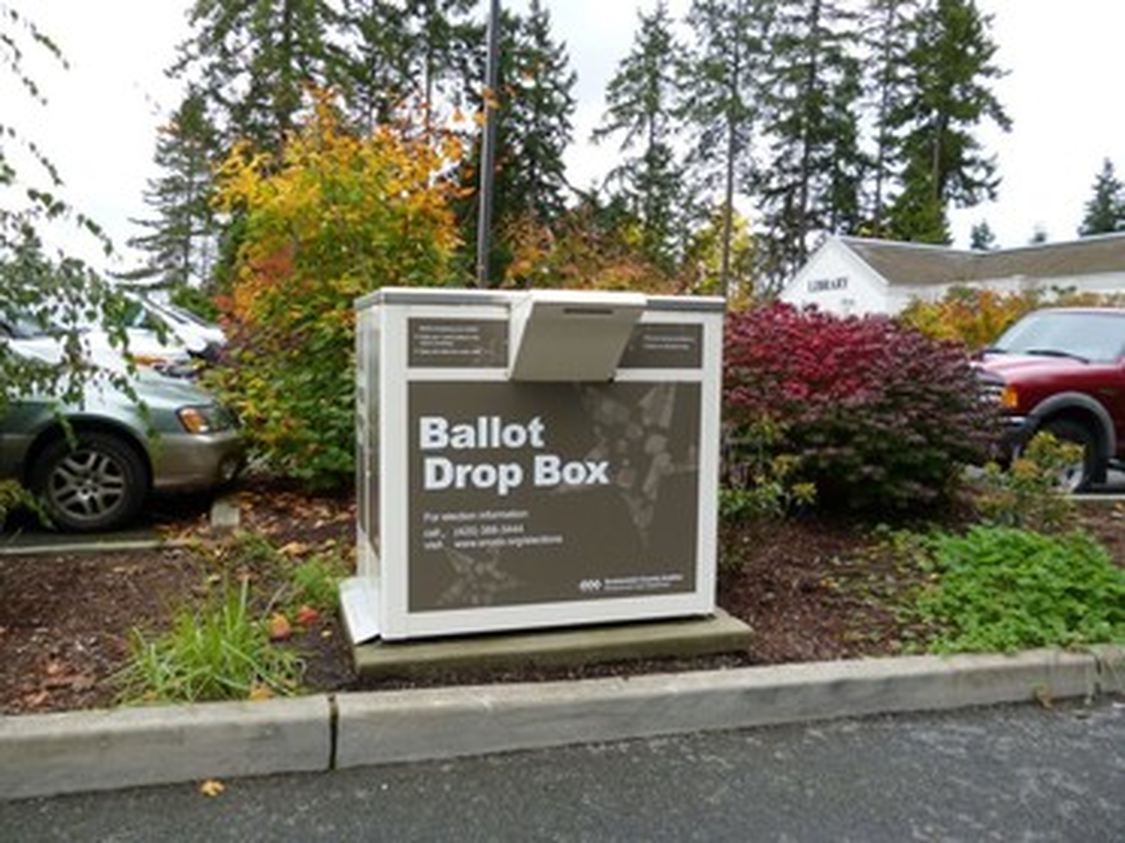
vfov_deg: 49.7
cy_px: 422
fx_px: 910
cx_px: 562
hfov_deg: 63.4
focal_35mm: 28
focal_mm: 5
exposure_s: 1/100
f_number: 3.1
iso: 100
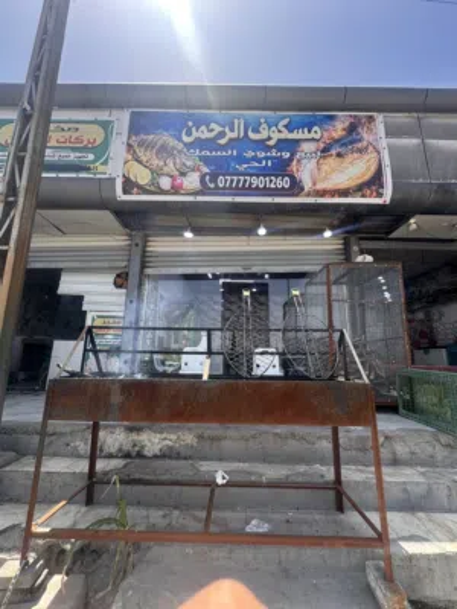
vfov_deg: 102.1
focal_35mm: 14
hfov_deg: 85.7
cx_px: 228
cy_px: 304
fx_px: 246
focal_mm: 2.22
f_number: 2.2
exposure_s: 1/651
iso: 40
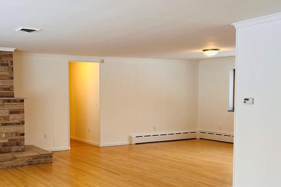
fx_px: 351
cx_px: 94
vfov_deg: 29.8
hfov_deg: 43.0
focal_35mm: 45
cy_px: 116
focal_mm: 5.7
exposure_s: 1/120
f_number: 1.5
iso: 50
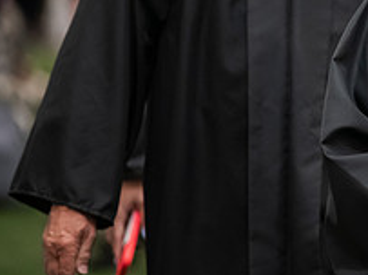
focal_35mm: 550
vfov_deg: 2.7
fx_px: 5844
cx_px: 504
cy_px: 1
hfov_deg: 3.6
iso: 2500
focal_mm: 200
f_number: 3.2
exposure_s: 1/200
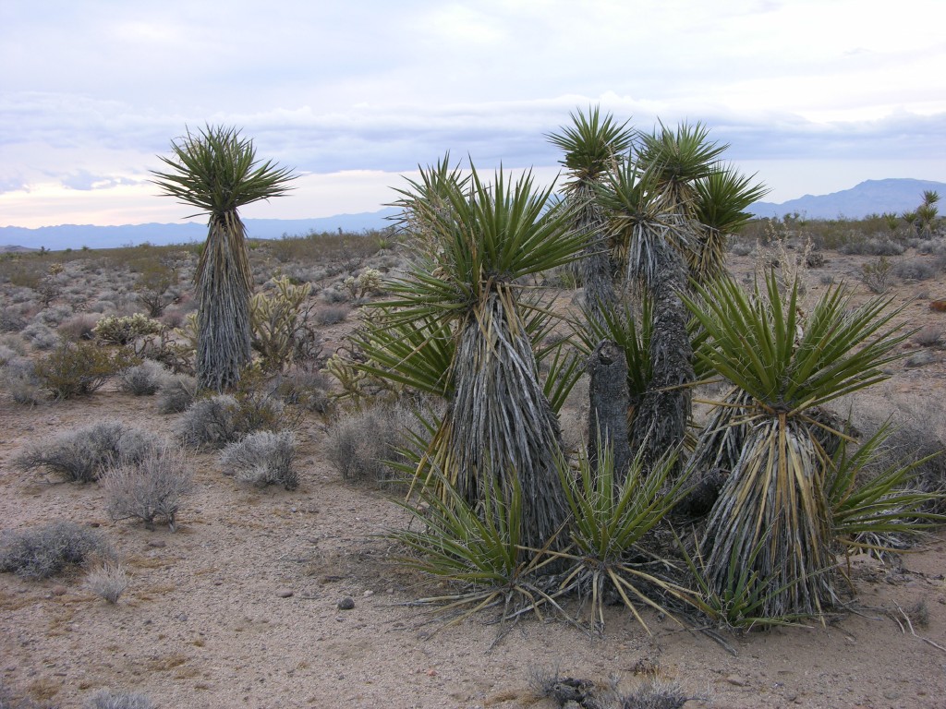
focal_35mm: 42
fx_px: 1148
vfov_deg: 34.3
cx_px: 473
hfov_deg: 44.8
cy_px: 354
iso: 50
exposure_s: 1/40.7
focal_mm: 10.7
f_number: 3.3
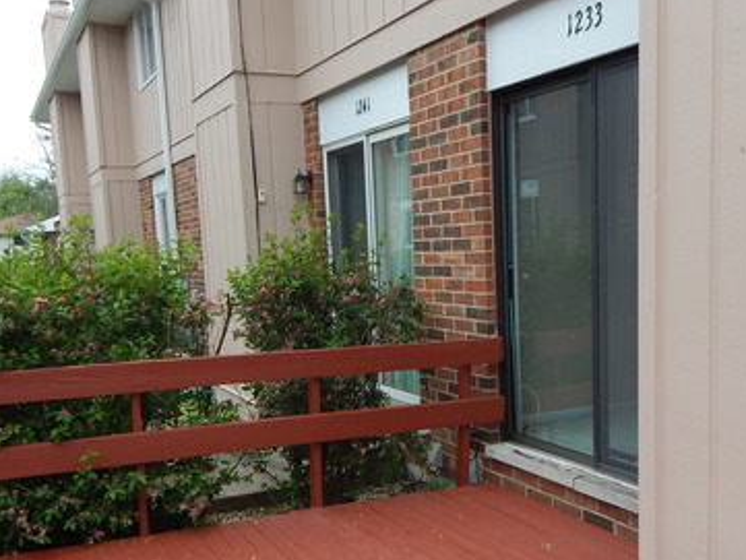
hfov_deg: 47.7
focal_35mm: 39
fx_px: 841
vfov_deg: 36.4
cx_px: 426
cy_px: 378
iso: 125
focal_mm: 4
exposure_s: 1/400
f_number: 3
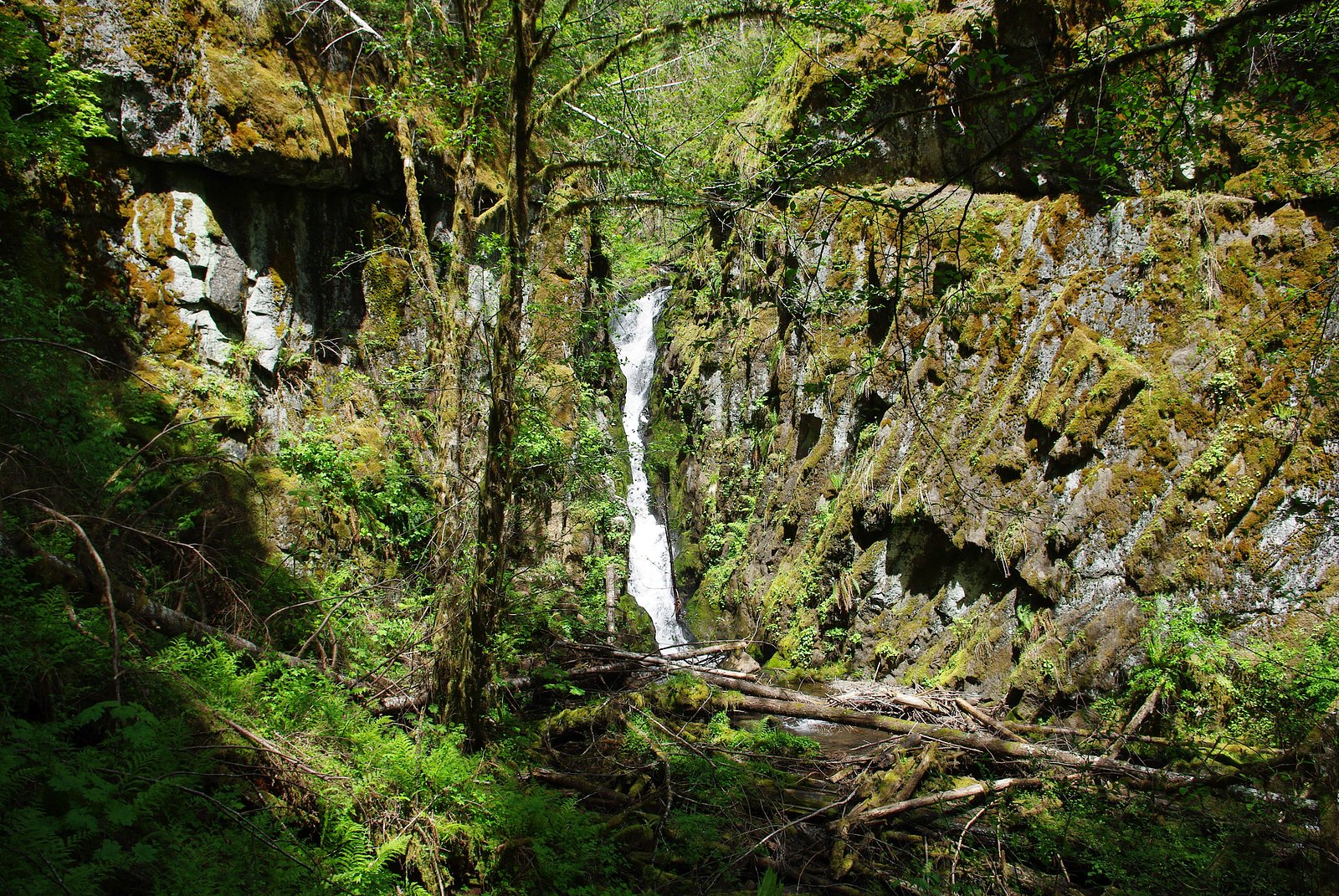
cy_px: 448
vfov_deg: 43.7
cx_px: 670
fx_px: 1117
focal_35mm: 30
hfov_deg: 61.9
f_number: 8
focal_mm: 20
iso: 200
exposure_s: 1/200
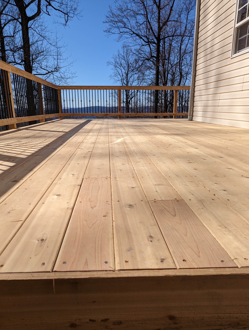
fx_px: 230
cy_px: 165
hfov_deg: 56.9
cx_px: 124
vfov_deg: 71.5
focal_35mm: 24
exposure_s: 1/3236
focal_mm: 6.81
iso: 47
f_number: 1.85
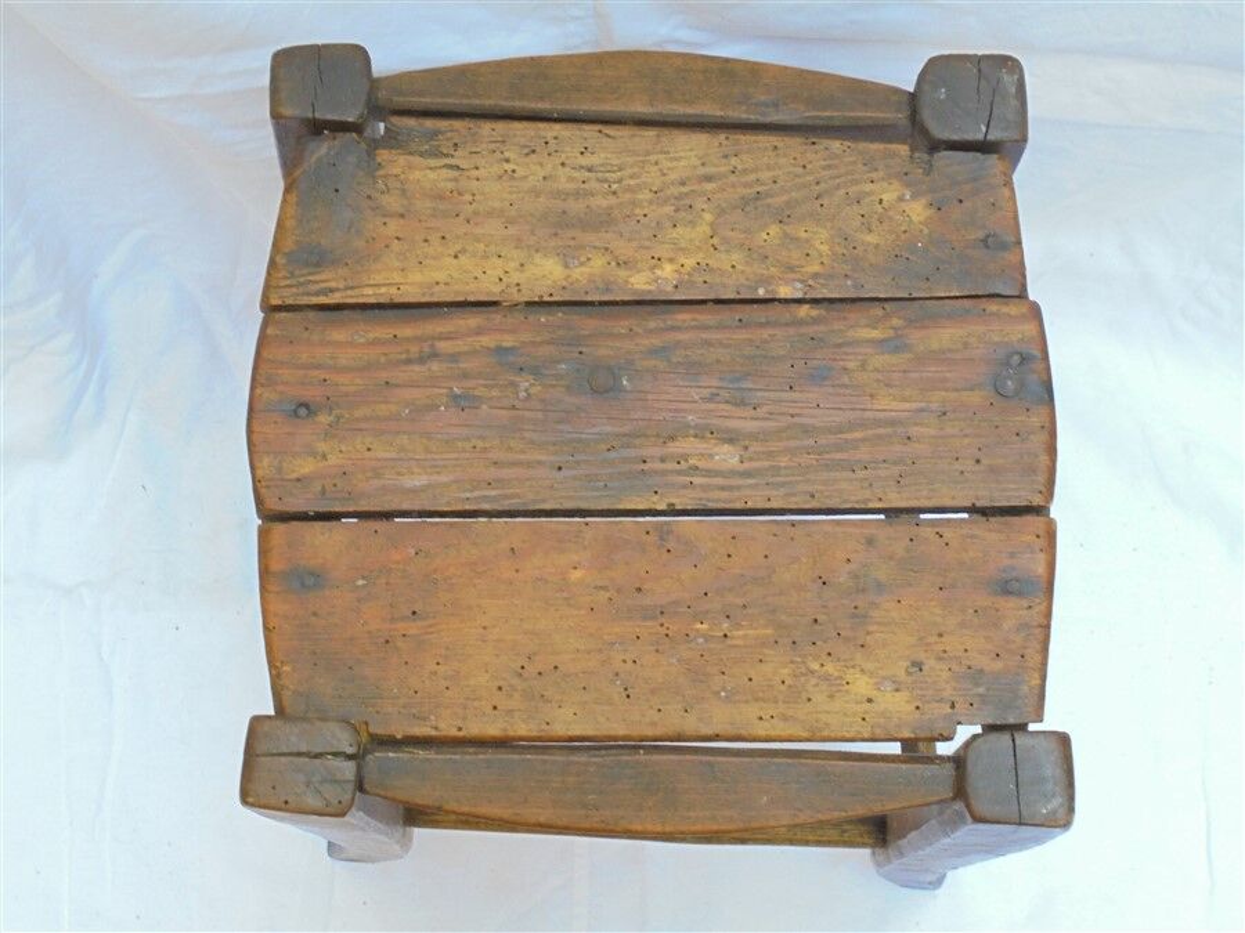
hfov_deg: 43.9
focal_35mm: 43
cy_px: 466
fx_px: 1547
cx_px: 622
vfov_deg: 33.6
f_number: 4.5
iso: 250
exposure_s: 1/30
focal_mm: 7.8
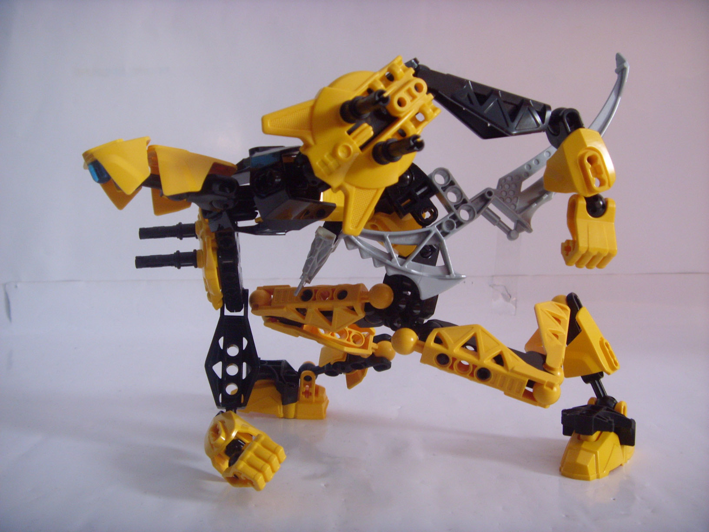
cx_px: 354
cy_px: 266
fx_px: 635
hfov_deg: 58.4
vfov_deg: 45.4
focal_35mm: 31
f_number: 3.5
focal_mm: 6.3
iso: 200
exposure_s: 1/15
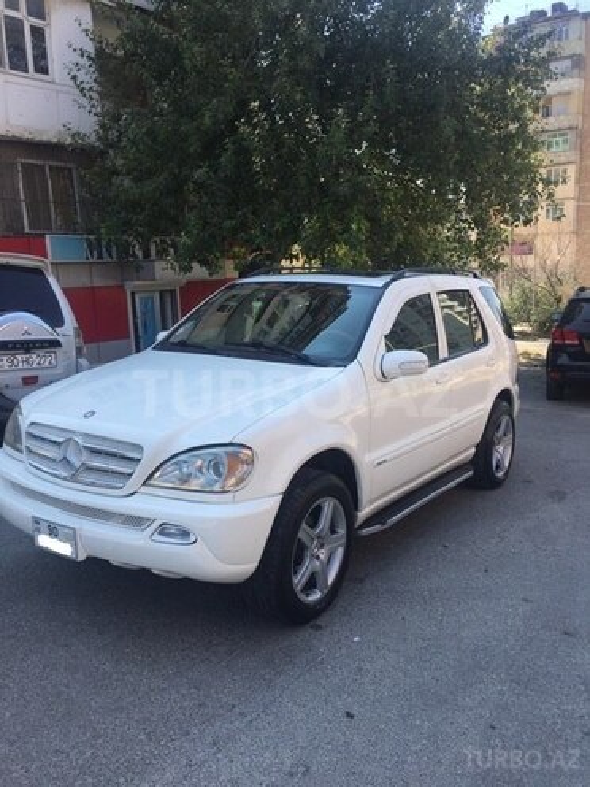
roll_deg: +2.5
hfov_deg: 48.2
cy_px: 394
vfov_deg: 61.7
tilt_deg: -10.3
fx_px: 659
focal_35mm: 29
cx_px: 295
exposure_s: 1/760
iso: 32
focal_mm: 4.15
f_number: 2.2
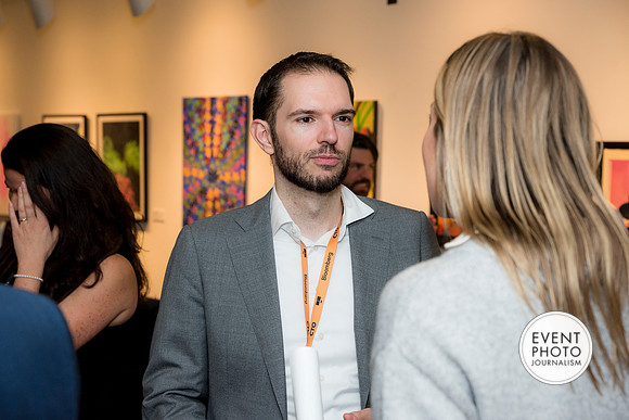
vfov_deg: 21.1
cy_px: 210
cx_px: 314
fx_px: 1127
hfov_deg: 31.2
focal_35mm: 64
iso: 800
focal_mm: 62
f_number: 5
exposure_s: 1/125
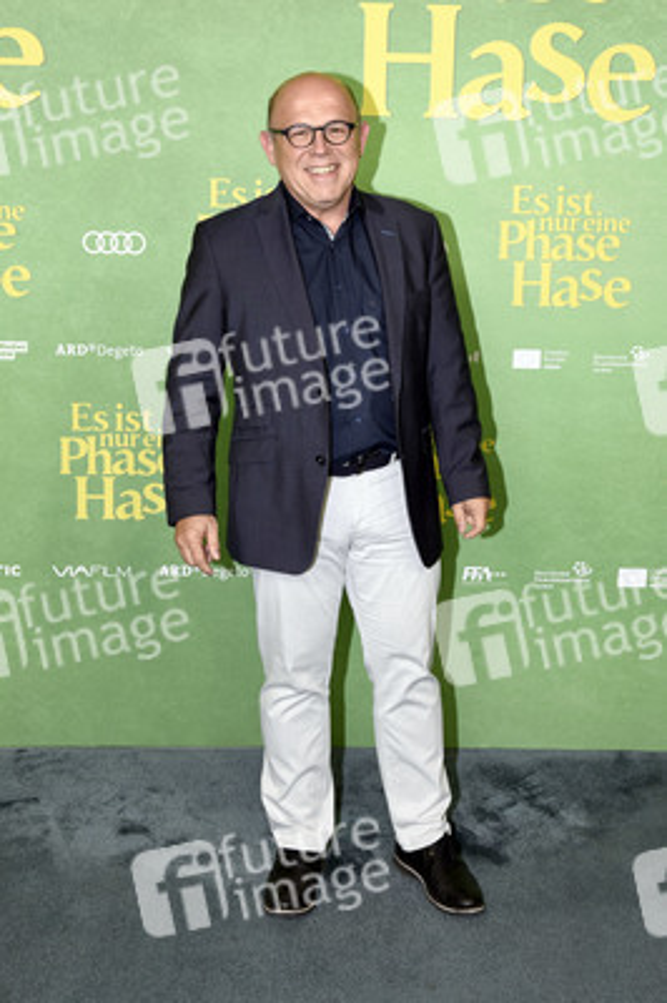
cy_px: 502
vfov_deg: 50.7
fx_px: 1058
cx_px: 334
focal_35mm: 38
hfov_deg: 35.0
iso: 500
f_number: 6.3
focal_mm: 38
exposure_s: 1/125
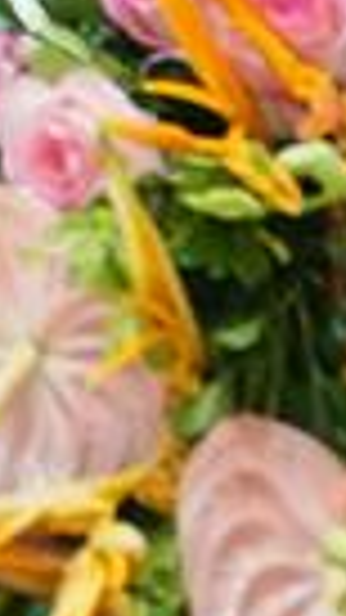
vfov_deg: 7.4
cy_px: -832
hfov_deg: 4.0
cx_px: -1245
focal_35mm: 276
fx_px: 4504
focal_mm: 30
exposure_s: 1/30
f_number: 2.8
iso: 640
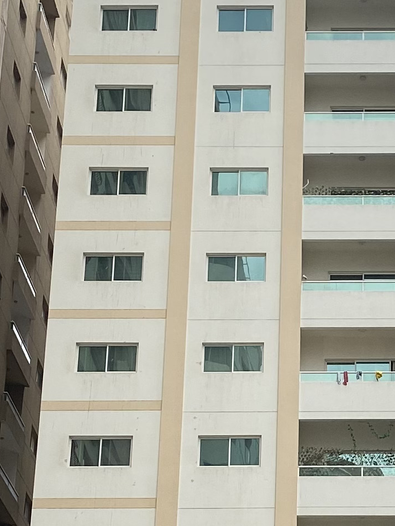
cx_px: 407
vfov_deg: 17.6
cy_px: 493
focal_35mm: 110
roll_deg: -0.5
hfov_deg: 13.3
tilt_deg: +23.5
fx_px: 1673
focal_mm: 4.25
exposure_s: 1/2315
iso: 32
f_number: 1.8
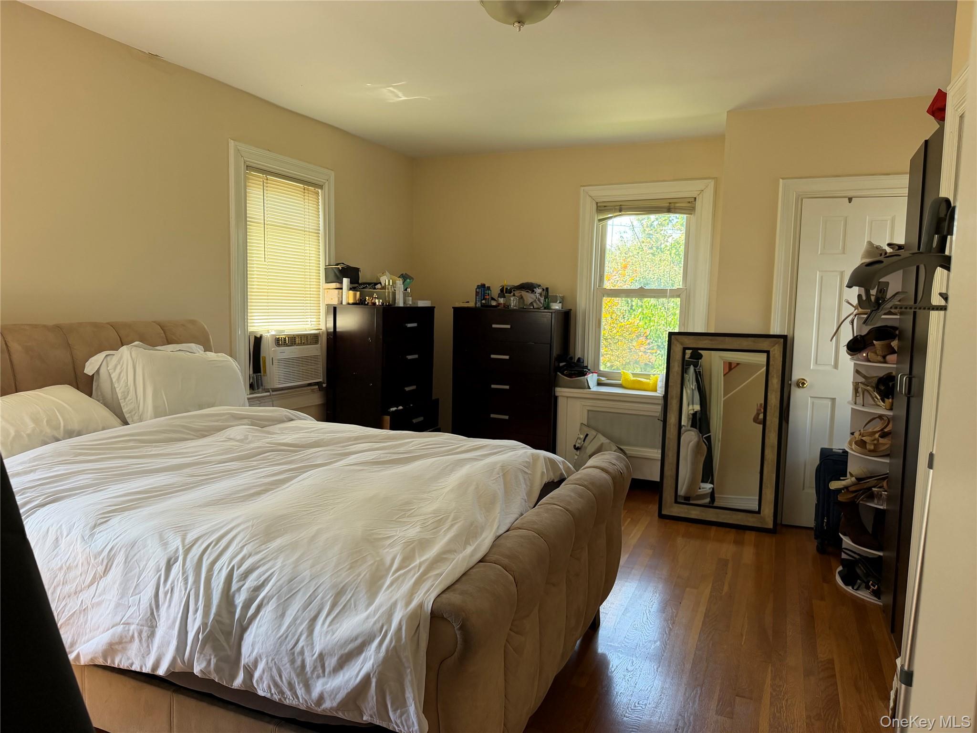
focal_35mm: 24
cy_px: 366
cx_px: 488
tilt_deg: -6.9
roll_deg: -0.6
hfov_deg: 71.6
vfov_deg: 56.8
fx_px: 677
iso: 200
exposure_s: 1/230
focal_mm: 6.76
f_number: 1.78
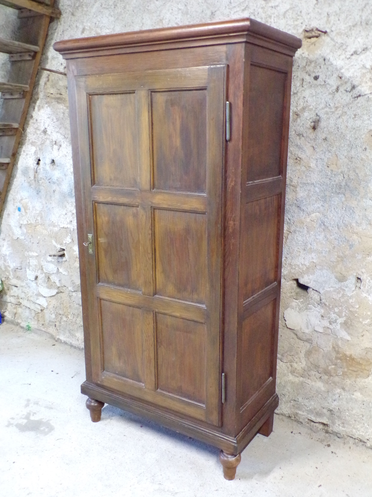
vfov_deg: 56.8
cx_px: 186
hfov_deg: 44.2
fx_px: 459
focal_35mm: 32
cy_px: 248
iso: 800
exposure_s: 1/14
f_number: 3.2
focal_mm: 5.8
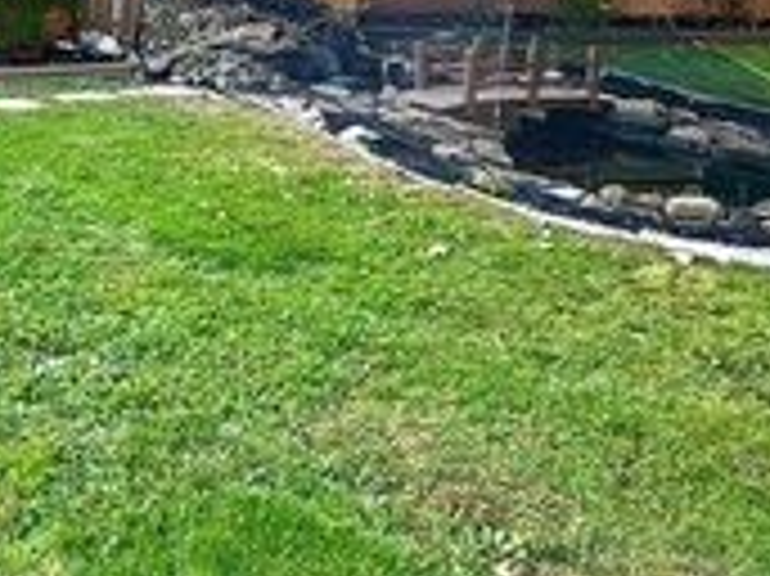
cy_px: -160
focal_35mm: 41
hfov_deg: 41.5
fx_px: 911
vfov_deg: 29.0
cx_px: 54
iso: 40
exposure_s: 1/234
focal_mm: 2.22
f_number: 2.2
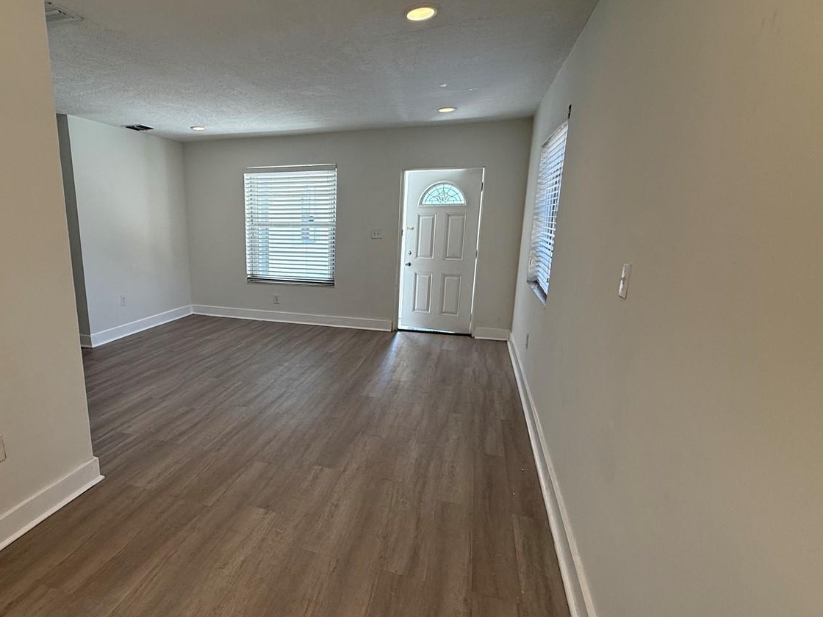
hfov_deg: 79.7
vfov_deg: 65.9
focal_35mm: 20
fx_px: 476
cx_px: 292
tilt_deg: -13.1
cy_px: 322
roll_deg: -0.1
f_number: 2.2
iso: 80
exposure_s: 1/120
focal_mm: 2.22
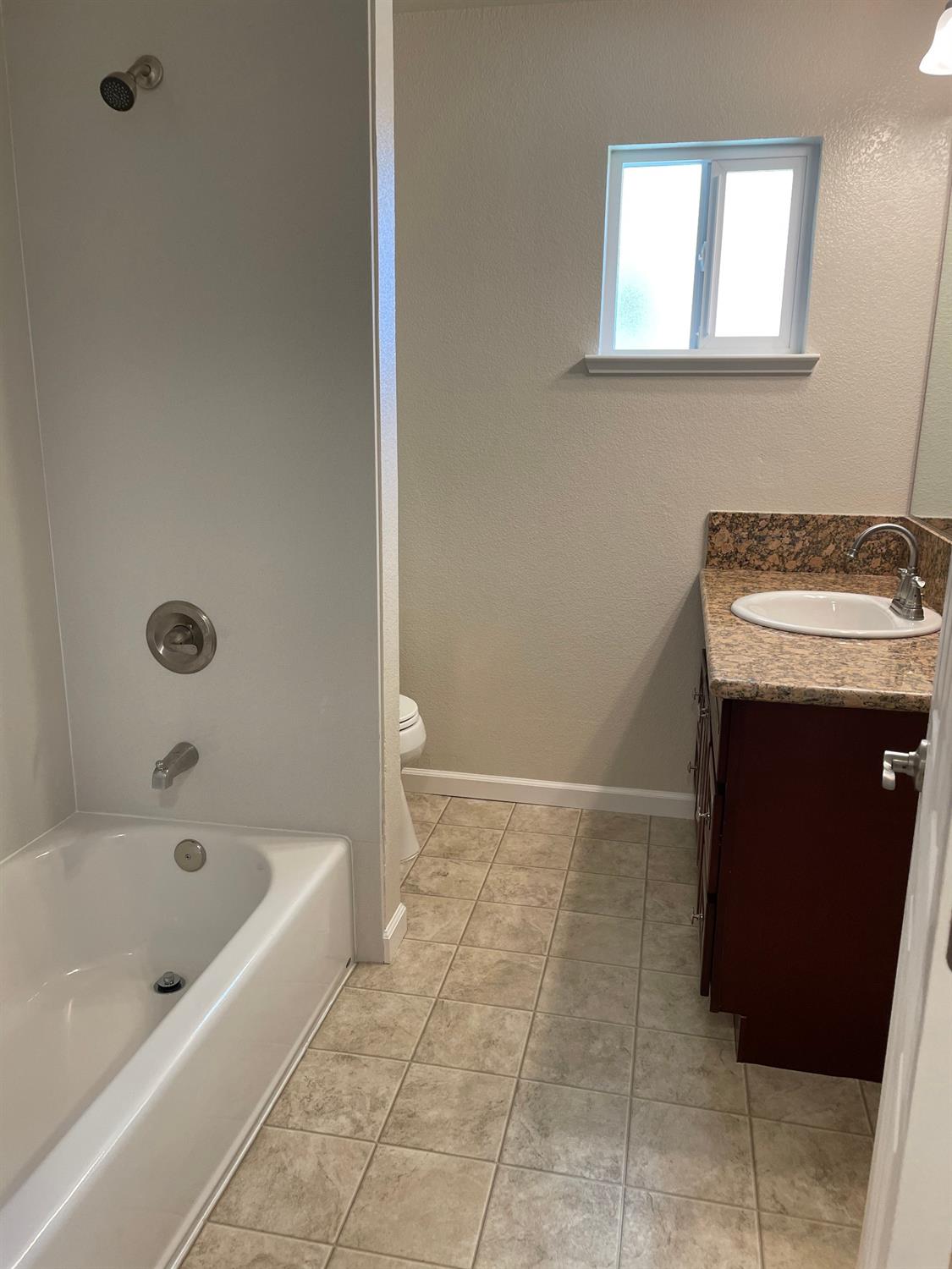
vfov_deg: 67.3
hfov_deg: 53.1
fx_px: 953
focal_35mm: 26
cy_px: 634
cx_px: 476
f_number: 1.6
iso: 100
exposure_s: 1/120
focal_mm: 4.2
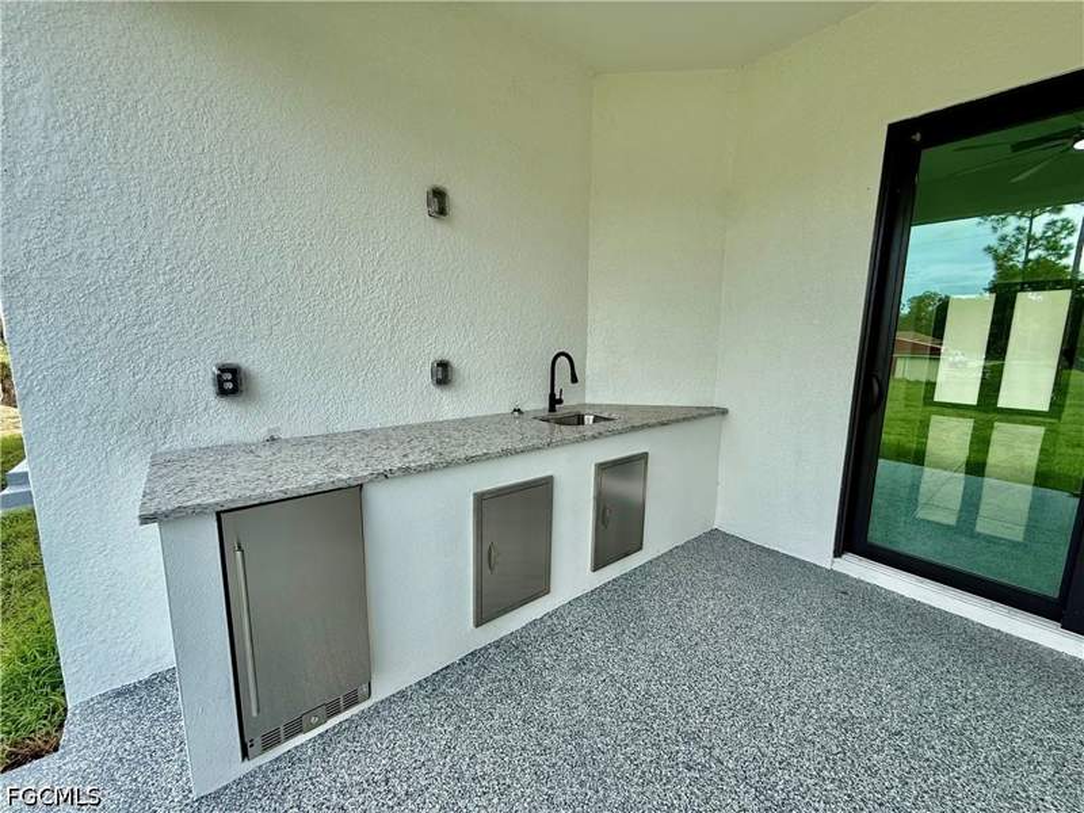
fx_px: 438
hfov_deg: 102.1
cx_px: 542
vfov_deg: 85.7
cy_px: 406
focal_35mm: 14
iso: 50
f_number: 2.2
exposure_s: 1/465
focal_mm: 2.22
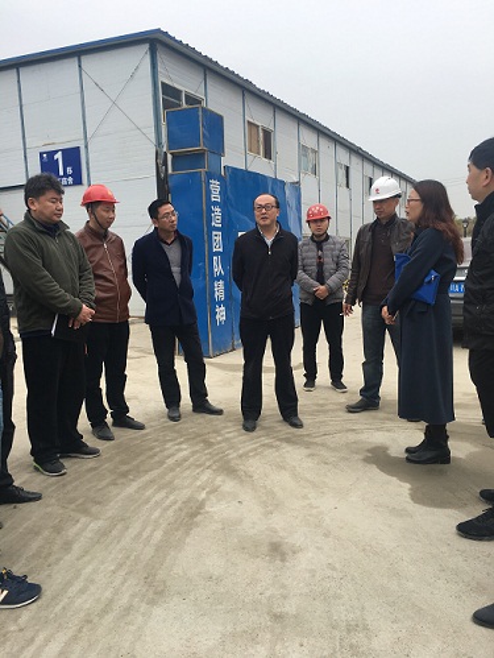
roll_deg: +2.4
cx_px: 247
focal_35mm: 29
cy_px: 329
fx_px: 551
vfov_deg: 61.6
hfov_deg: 48.3
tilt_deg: -6.5
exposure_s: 1/390
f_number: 2.2
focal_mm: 4.15
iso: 25
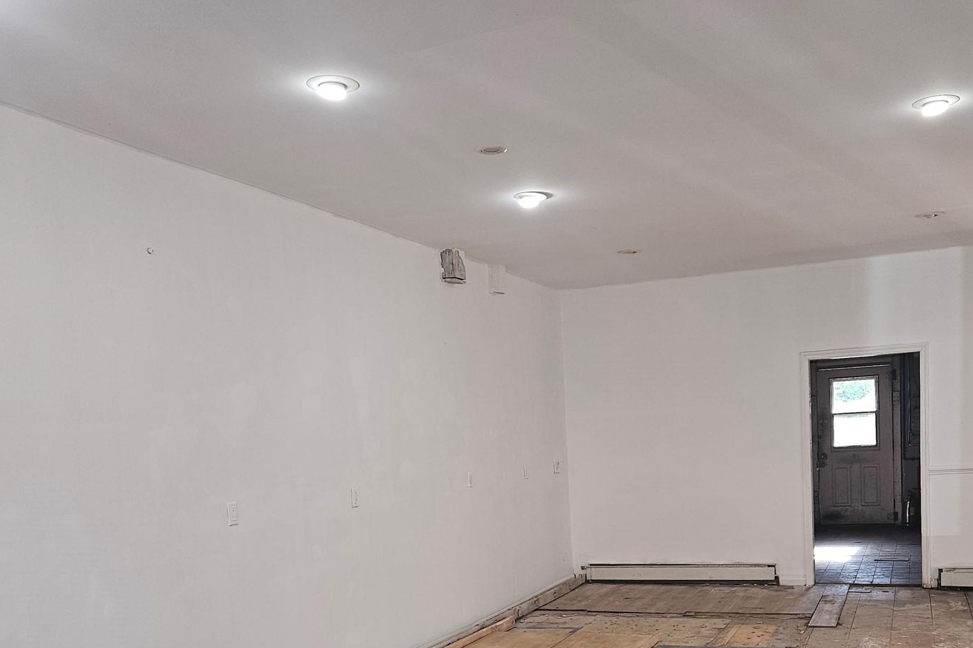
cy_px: 521
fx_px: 973
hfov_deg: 52.9
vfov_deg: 35.6
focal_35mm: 36
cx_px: 564
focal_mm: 5.4
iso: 32
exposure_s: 1/60
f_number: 1.8
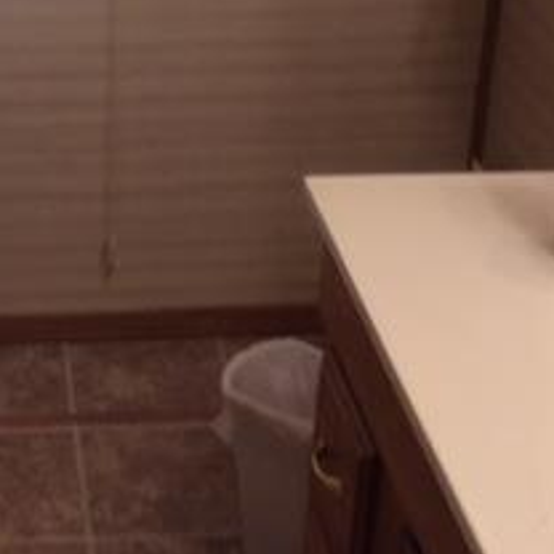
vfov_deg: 19.8
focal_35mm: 87
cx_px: 13
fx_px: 1575
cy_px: 146
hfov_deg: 19.4
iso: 50
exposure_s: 1/24
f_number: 2.4
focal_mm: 3.3
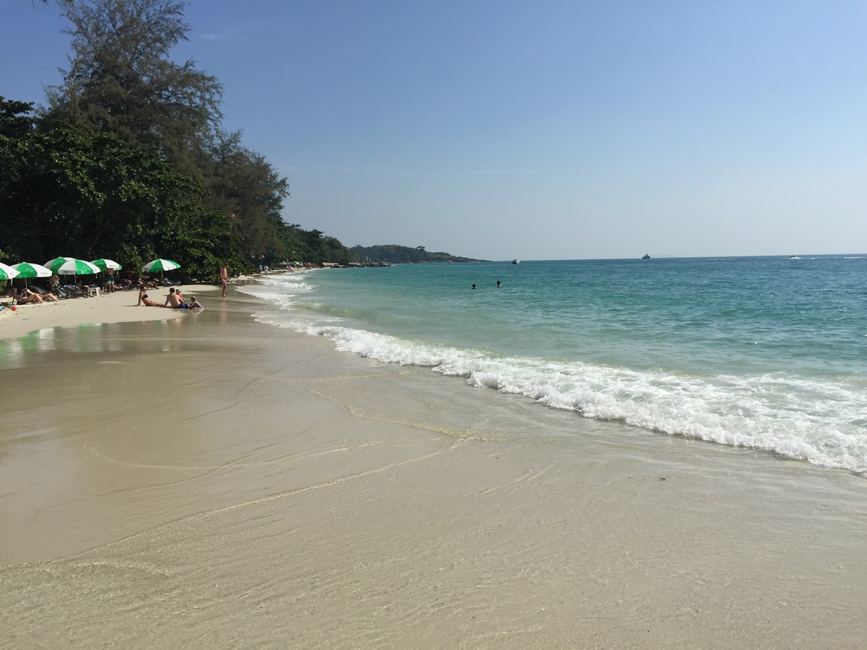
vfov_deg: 48.2
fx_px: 726
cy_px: 325
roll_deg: +0.2
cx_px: 434
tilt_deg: -4.6
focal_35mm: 29
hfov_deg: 61.7
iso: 32
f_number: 2.2
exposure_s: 1/5650
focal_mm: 4.15
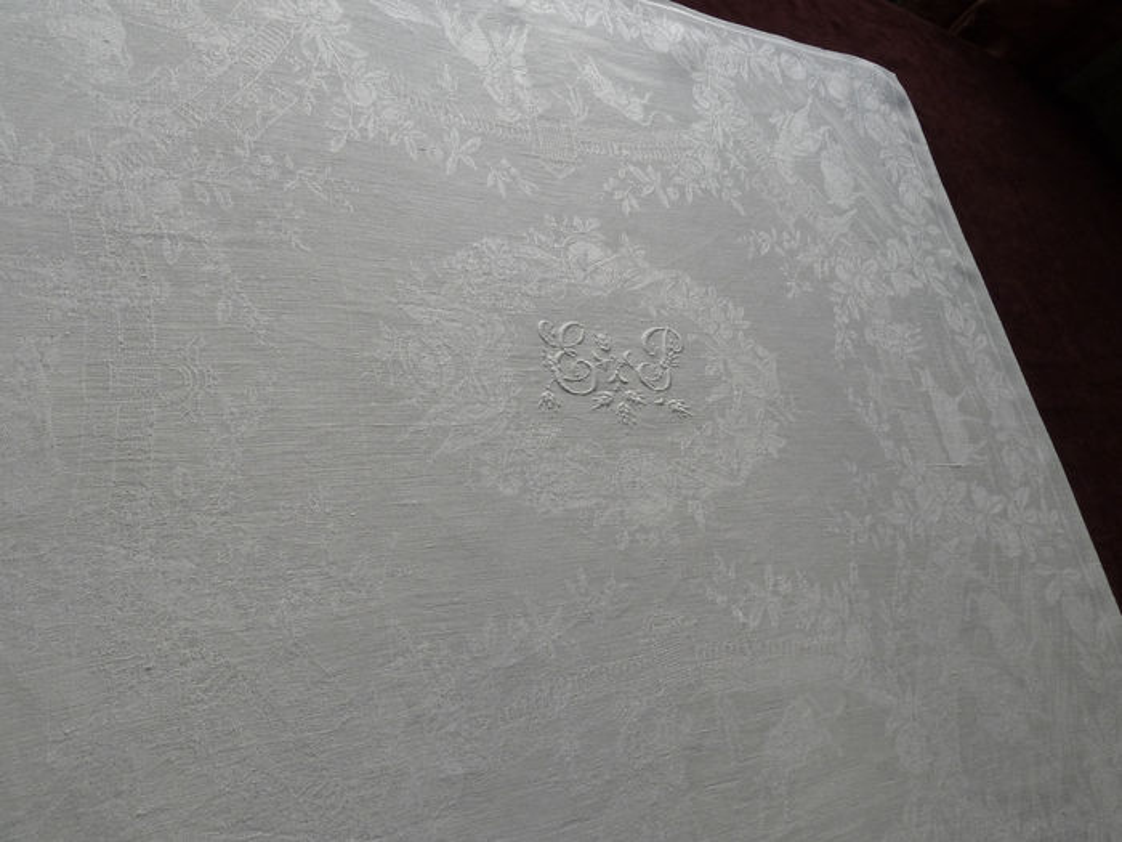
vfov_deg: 54.9
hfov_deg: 69.4
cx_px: 561
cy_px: 421
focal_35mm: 25
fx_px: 810
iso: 200
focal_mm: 4.1
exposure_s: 1/160
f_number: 4
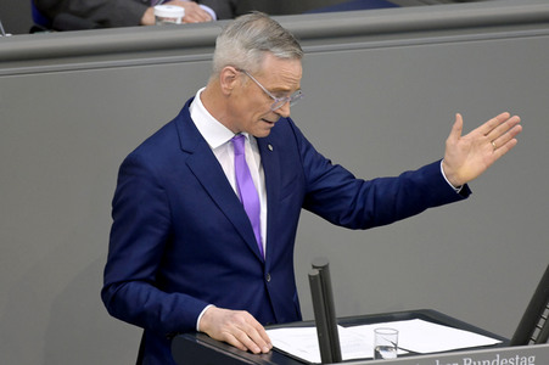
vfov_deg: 3.3
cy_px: 182
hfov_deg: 5.0
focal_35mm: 410
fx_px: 6248
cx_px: 274
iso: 10000
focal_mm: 410
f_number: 5.6
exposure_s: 1/500
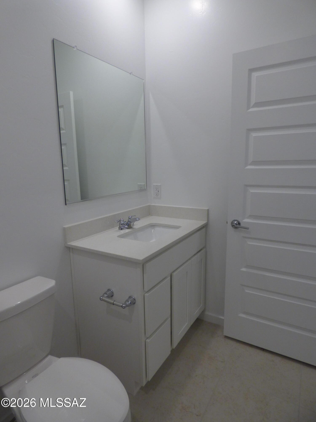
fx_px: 243
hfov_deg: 66.0
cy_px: 211
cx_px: 158
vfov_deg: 81.7
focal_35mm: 20
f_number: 2.8
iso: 160
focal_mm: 3.58
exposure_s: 1/60
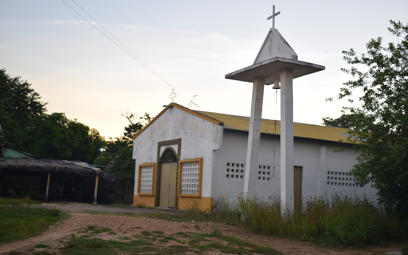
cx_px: 204
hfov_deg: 41.1
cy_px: 133
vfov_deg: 26.3
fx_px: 545
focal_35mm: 49
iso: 400
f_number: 5
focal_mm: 32
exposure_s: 1/100
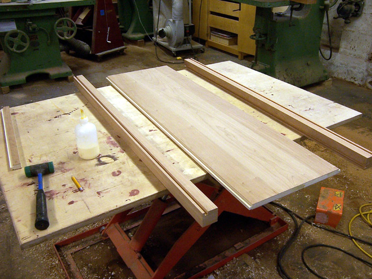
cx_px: 186
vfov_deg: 42.9
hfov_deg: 55.4
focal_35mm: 33
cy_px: 140
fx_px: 355
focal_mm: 5.5
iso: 140
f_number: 3.4
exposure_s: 1/30
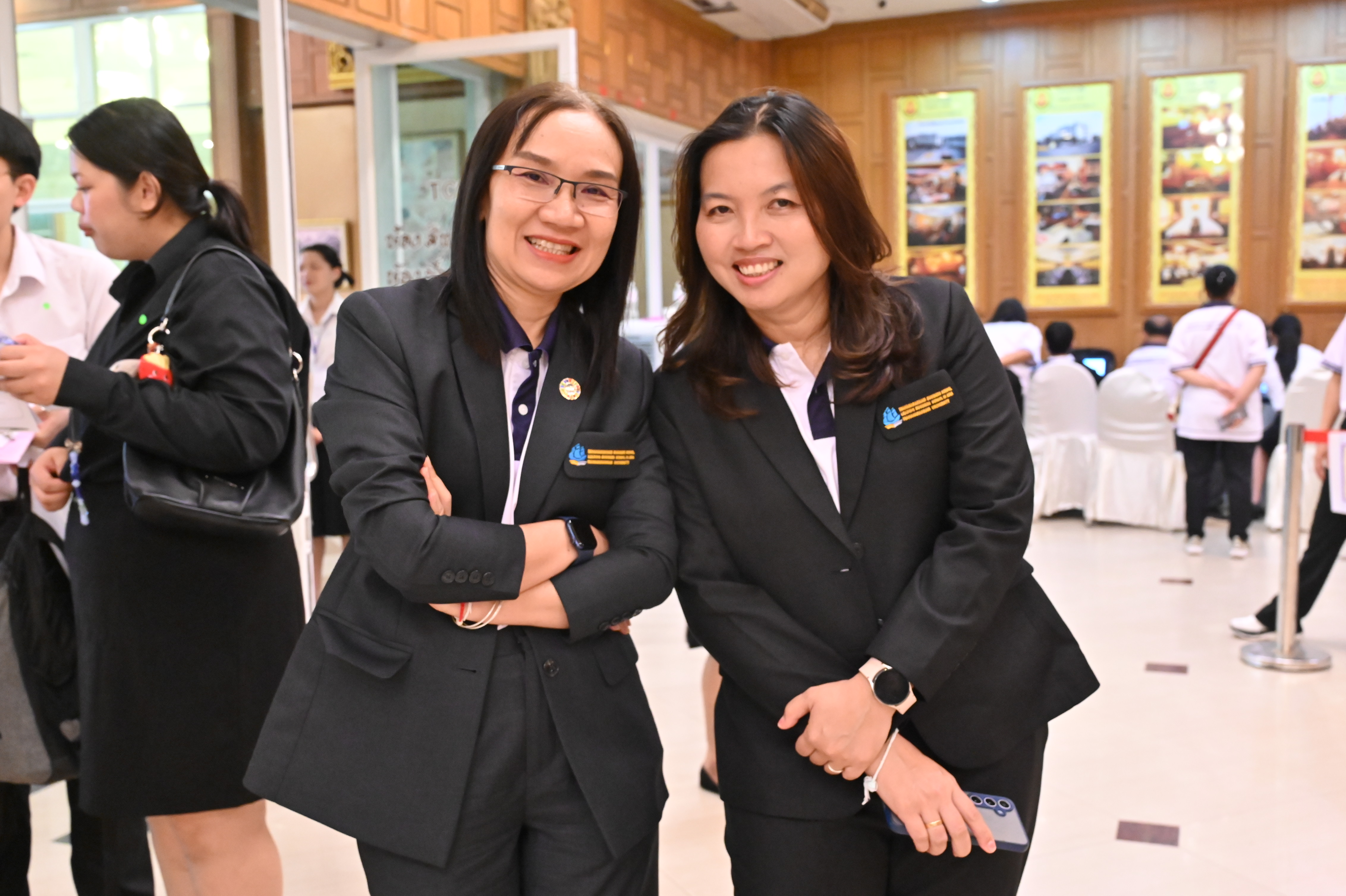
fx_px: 1383
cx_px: 673
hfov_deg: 51.9
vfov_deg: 35.9
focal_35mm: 37
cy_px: 448
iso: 8000
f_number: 5.6
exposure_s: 1/80
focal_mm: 37
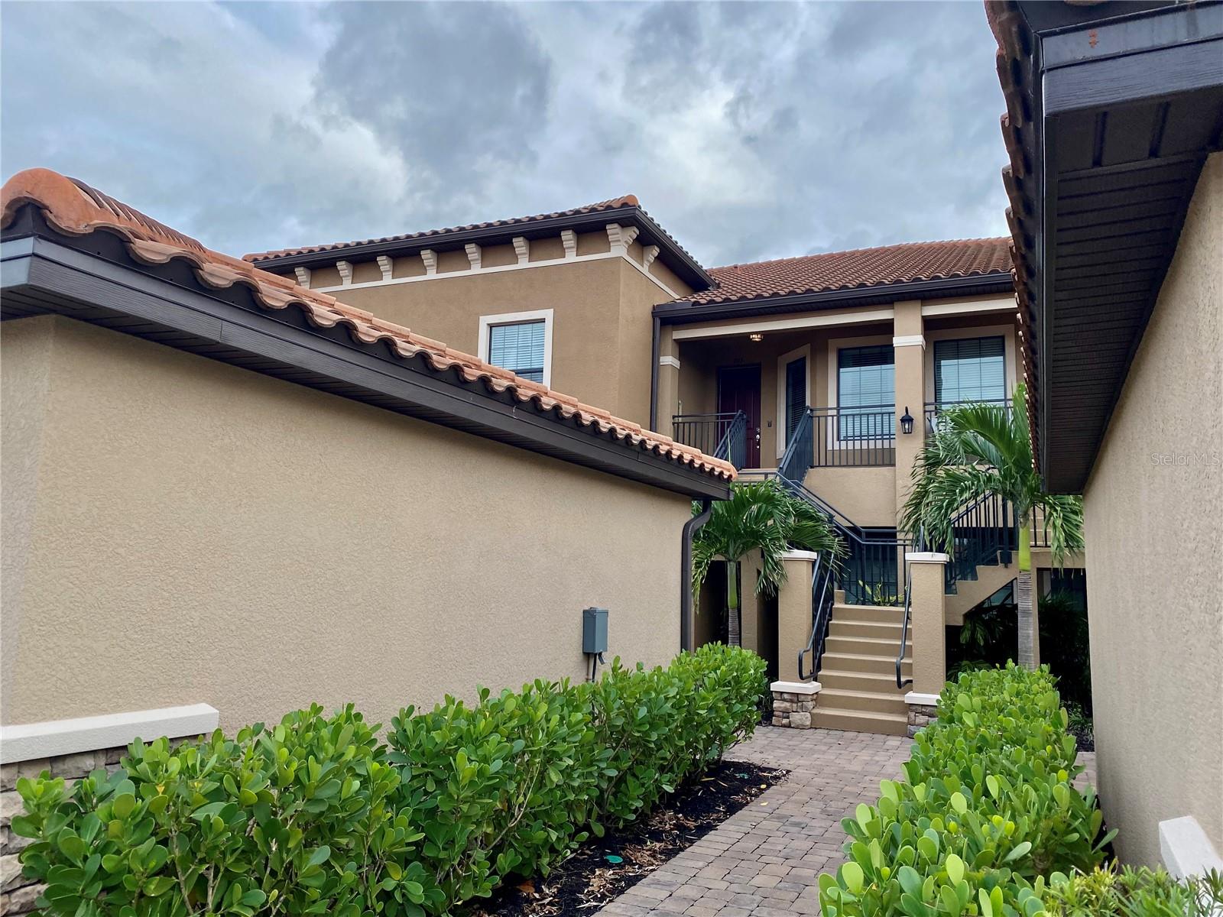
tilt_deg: +6.4
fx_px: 919
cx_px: 612
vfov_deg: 53.1
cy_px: 458
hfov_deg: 67.3
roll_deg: -2.6
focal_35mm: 26
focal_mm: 4.25
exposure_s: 1/934
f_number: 1.8
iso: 32
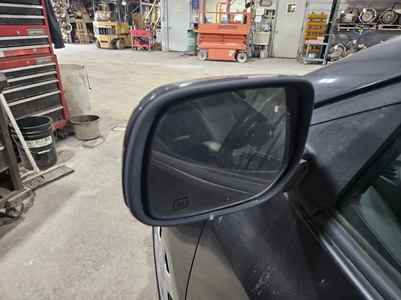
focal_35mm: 23
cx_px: 200
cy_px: 150
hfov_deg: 73.9
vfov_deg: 58.9
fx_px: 266
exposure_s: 1/40
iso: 640
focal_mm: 5.4
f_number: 1.8
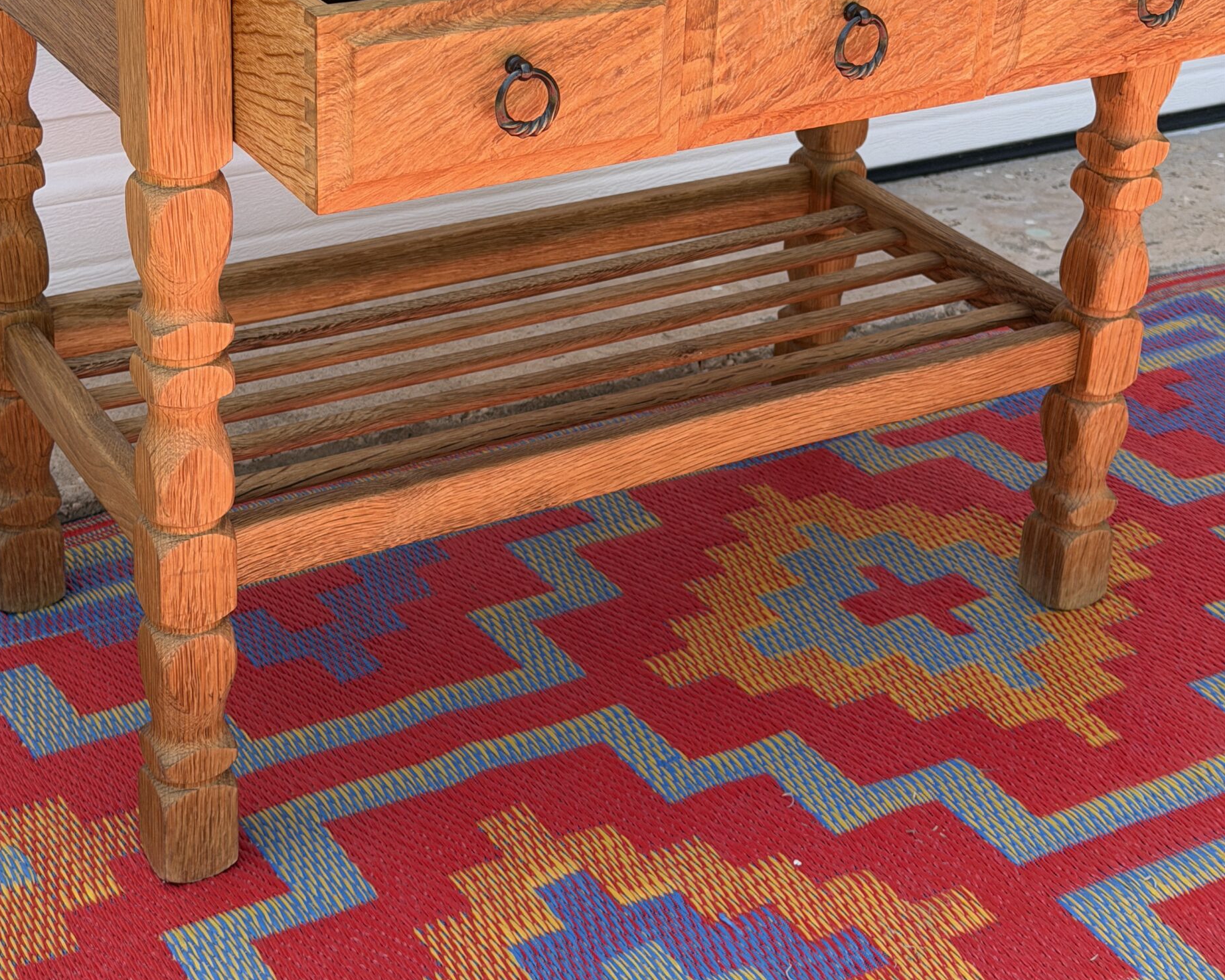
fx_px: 2357
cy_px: 227
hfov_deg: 29.1
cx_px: 588
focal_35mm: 65
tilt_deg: -18.7
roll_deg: -1.3
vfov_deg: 23.2
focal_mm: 6.76
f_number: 1.78
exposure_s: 1/855
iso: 64
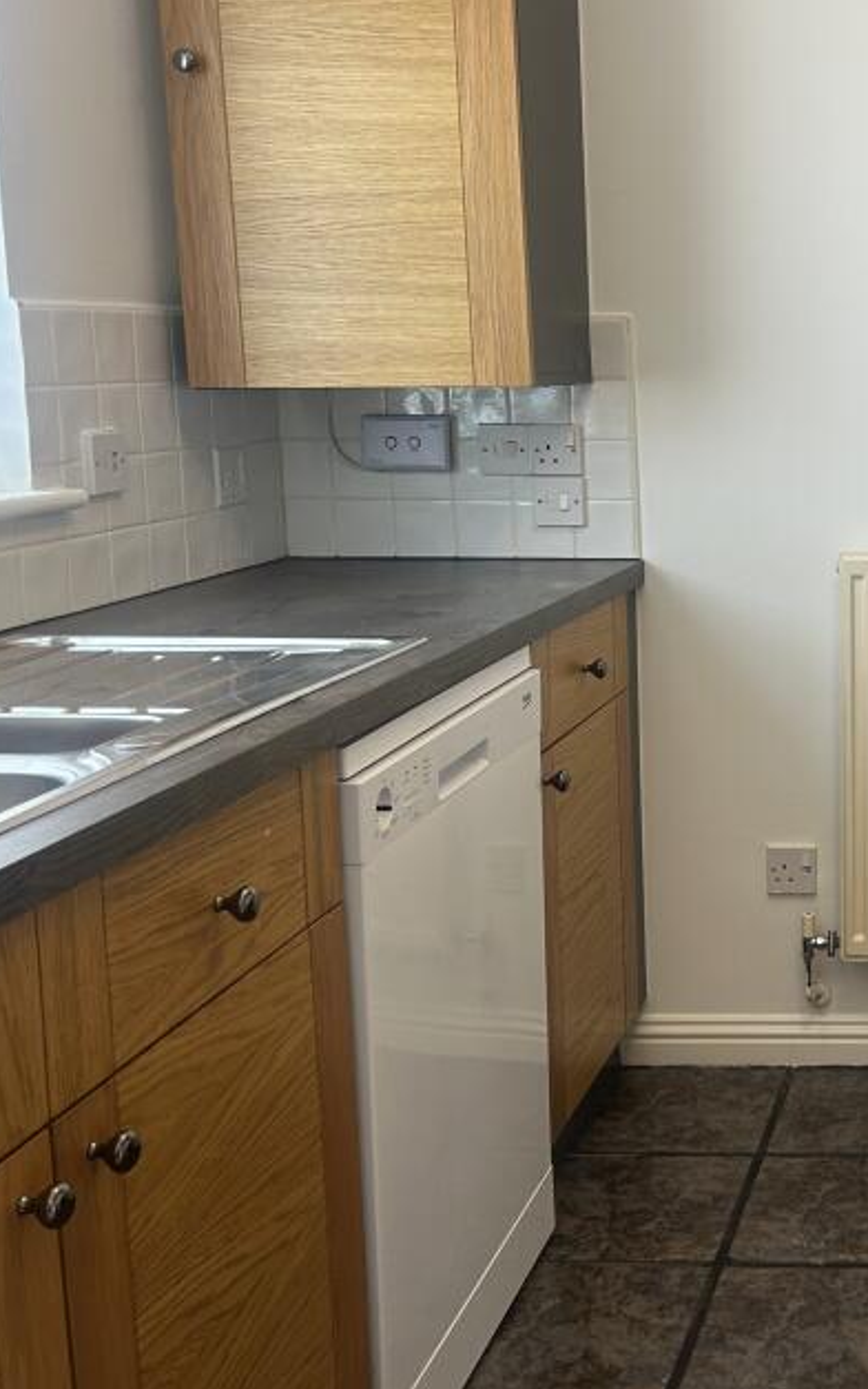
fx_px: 1703
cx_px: 1016
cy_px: 594
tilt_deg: -8.3
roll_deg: +0.4
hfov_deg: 25.9
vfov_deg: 44.2
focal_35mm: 45
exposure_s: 1/100
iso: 64
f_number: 1.5
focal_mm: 5.7
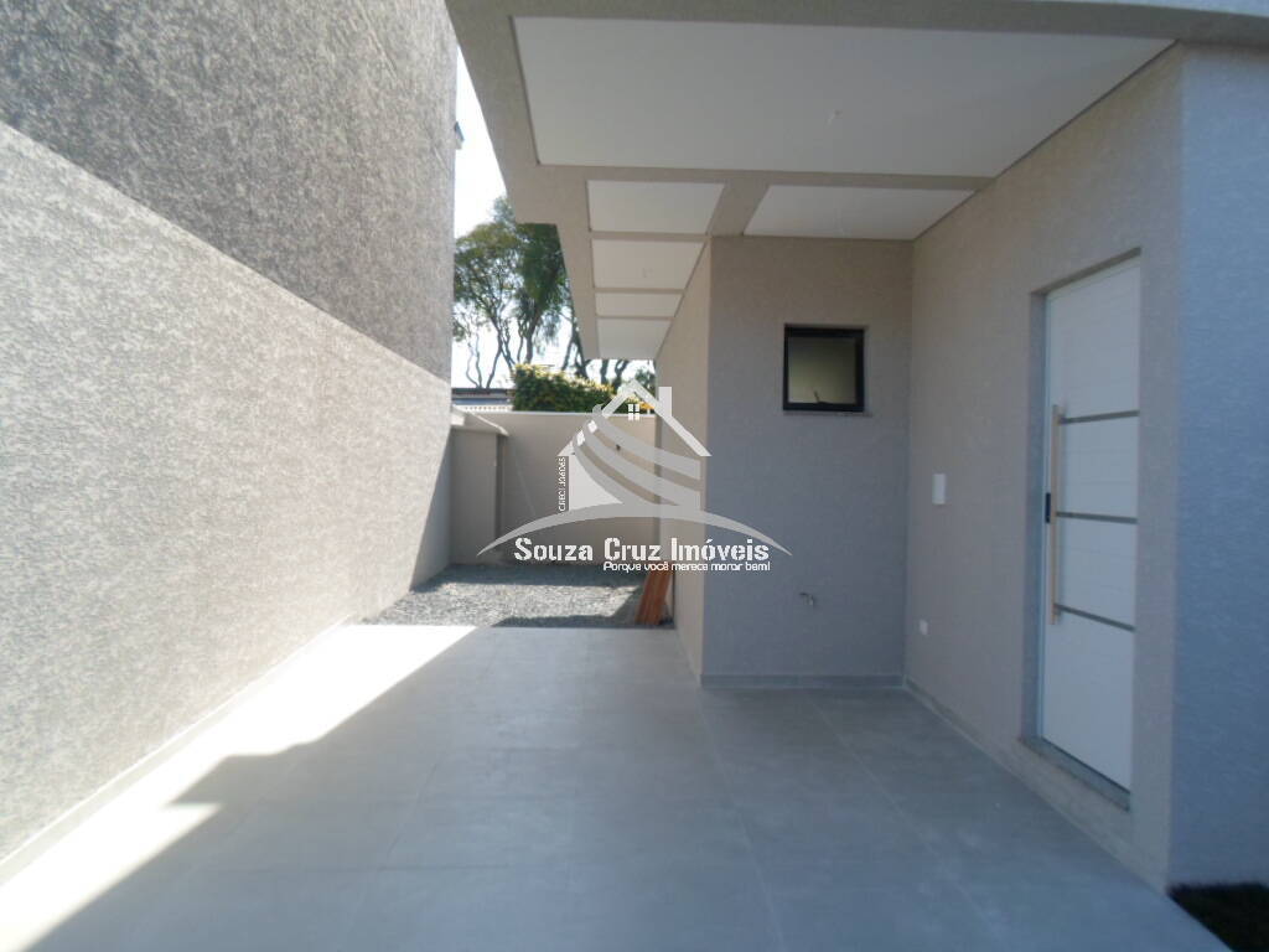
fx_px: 916
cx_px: 634
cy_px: 476
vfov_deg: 54.9
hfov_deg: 69.4
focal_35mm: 25
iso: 80
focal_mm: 4.5
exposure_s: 1/750
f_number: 2.5
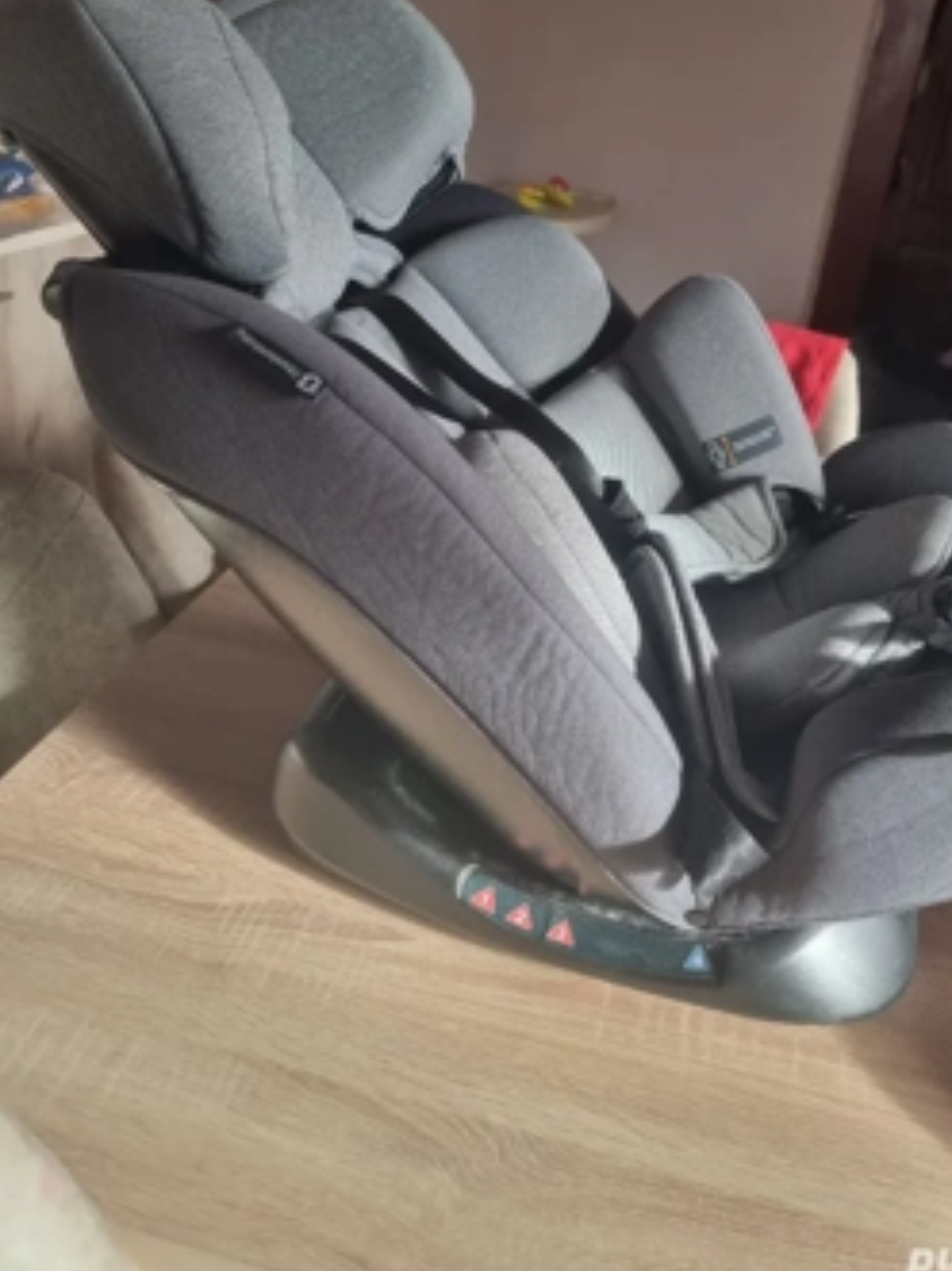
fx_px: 1064
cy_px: 522
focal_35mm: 29
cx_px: 572
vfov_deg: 61.3
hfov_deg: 47.9
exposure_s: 1/100
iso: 125
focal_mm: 6.7
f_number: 1.8
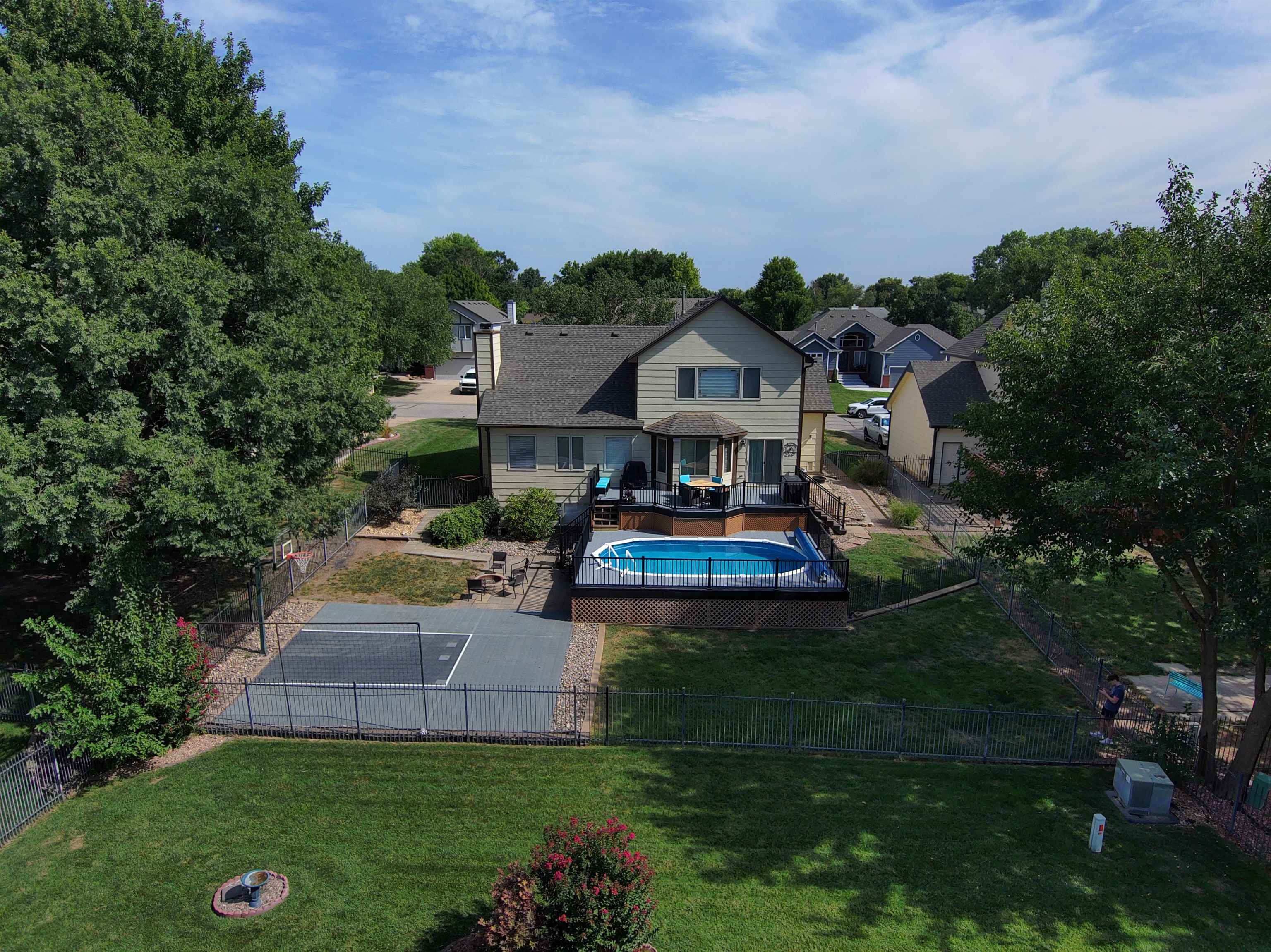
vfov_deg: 63.4
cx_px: 636
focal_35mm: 21
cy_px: 476
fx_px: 771
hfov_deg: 79.0
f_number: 2.8
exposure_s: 1/1520
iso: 101
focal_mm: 3.7
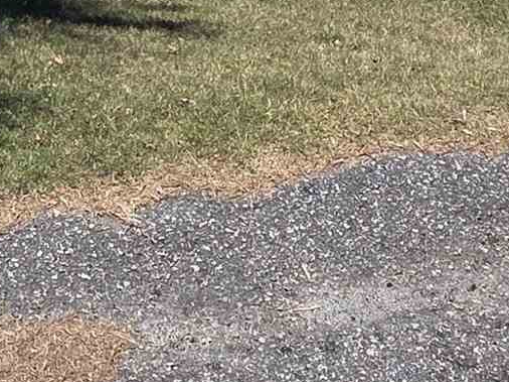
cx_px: -63
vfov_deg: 14.2
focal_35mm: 79
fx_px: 1161
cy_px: -475
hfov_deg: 23.1
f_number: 1.9
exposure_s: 1/1951
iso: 40
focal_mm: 2.2
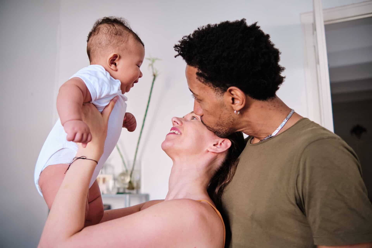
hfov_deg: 54.4
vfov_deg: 37.9
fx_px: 362
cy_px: 124
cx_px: 186
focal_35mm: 35
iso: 500
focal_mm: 23
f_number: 2
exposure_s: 1/250
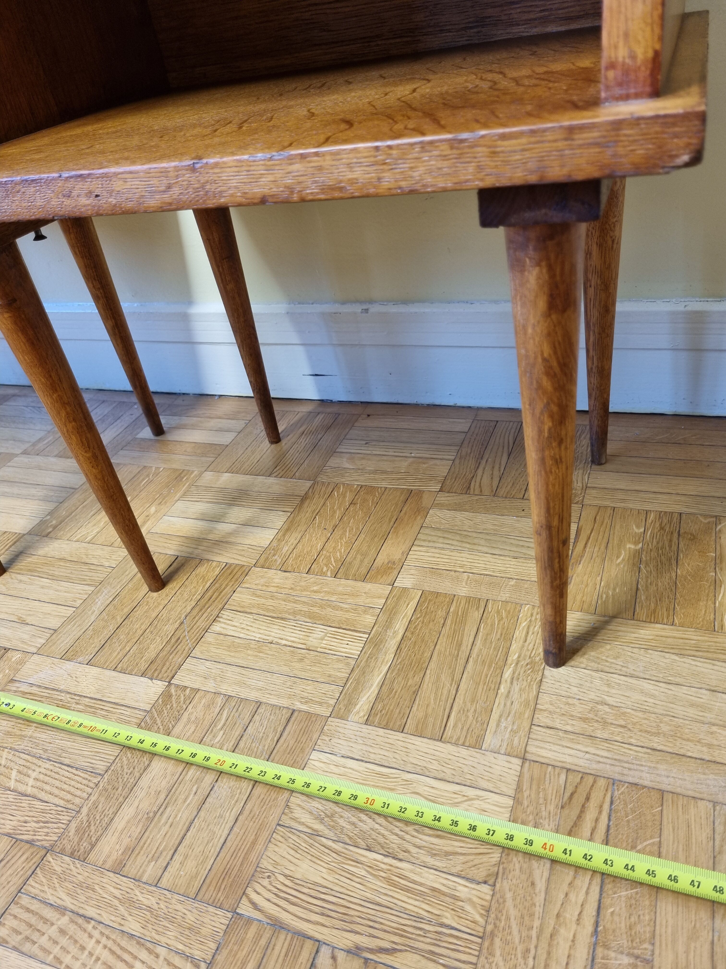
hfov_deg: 53.1
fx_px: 727
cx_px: 363
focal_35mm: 26
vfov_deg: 67.3
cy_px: 484
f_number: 1.8
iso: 250
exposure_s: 1/50
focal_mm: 5.4
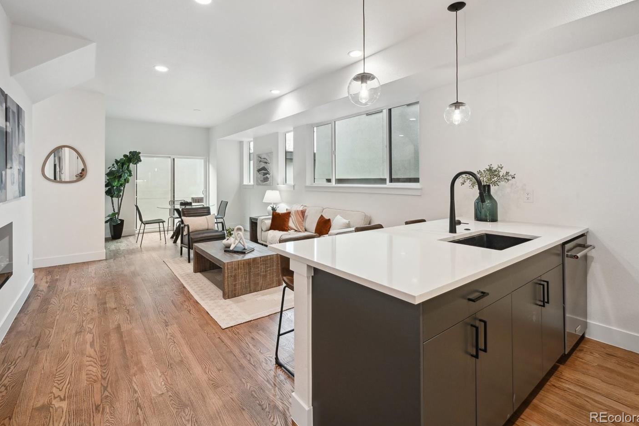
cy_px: 184
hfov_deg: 96.6
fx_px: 284
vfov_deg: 73.4
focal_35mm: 16
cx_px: 299
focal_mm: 14
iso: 400
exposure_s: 1/15
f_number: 11
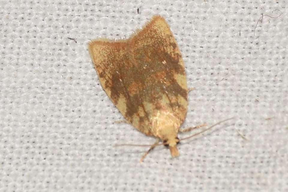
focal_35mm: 210
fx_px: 1680
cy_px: 96
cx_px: 144
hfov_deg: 9.8
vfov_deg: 6.5
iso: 100
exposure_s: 1/160
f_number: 13
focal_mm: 140
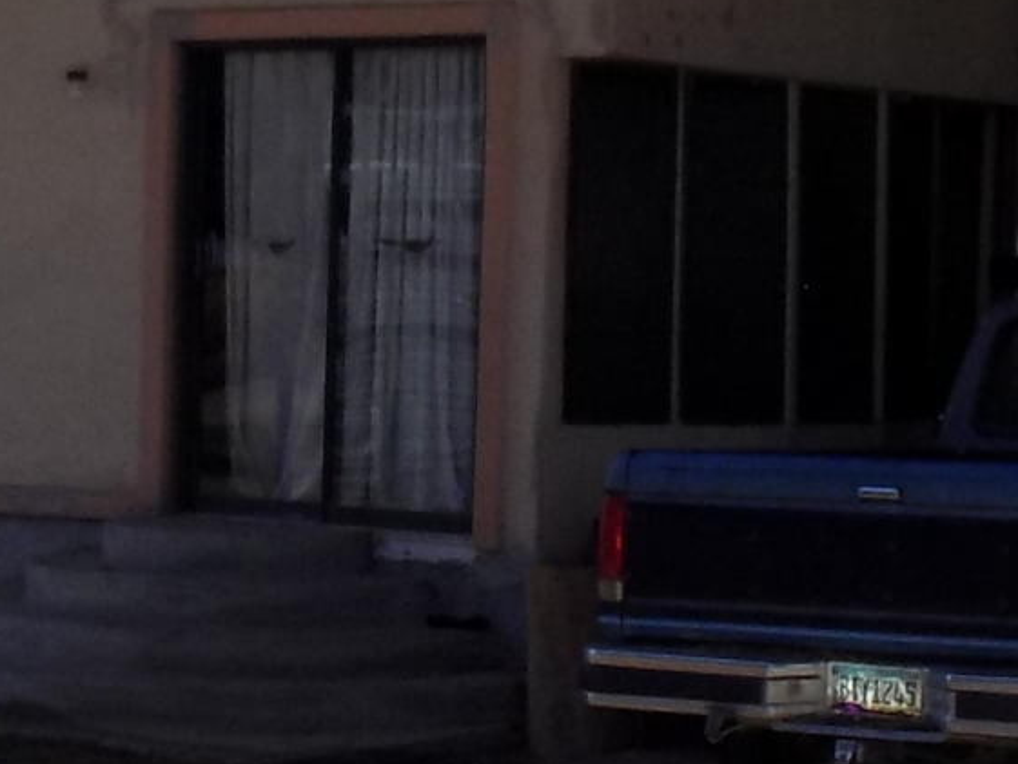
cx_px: 319
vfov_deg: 12.0
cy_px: 521
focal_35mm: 123
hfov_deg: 16.0
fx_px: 3618
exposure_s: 1/1250
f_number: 3.1
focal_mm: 4
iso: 80
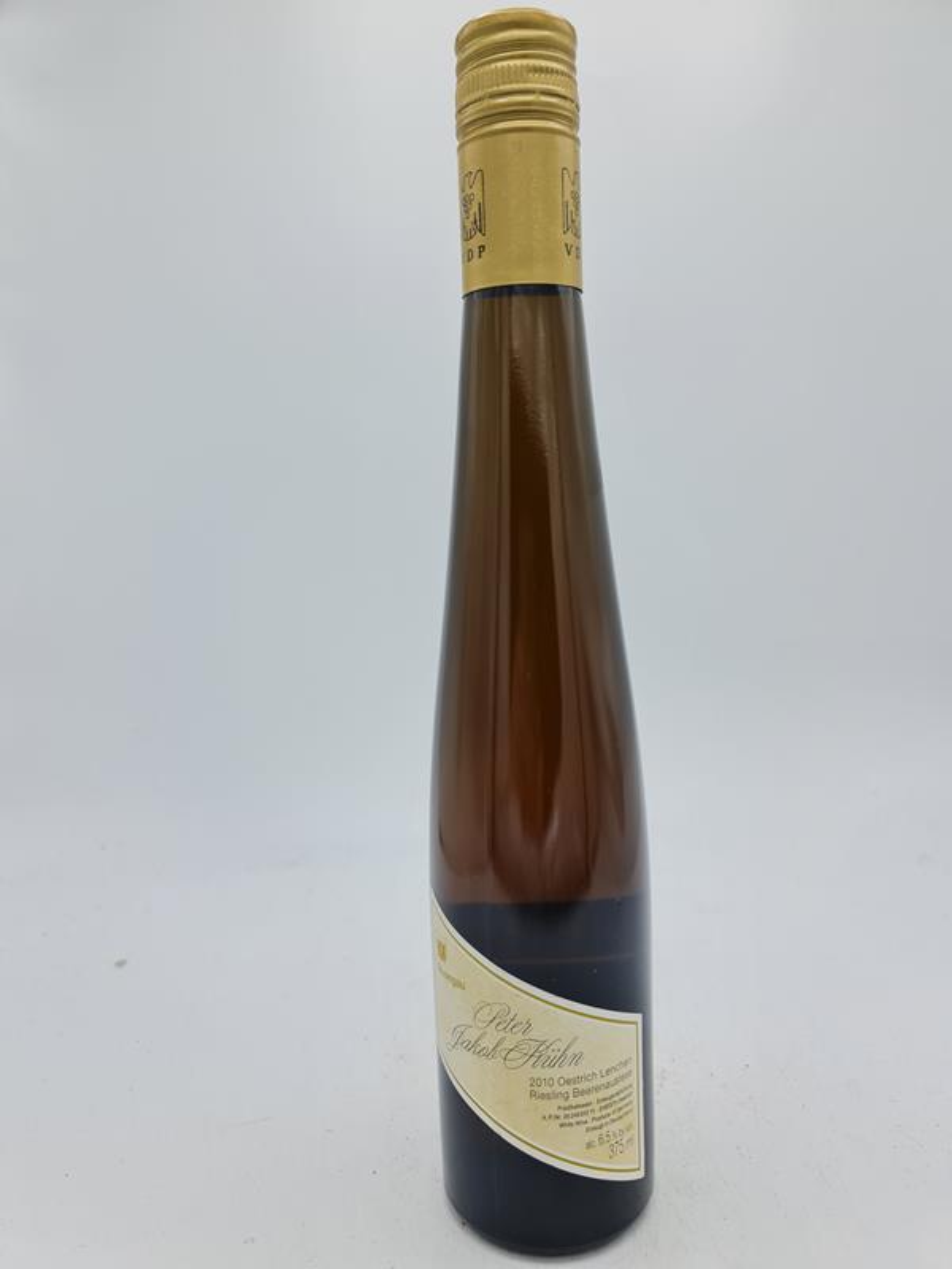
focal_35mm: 25
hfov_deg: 54.9
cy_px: 634
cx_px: 476
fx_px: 917
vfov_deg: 69.4
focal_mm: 7
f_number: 1.8
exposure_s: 1/375
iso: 50
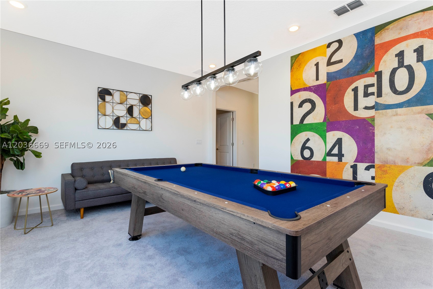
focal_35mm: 17
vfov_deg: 70.4
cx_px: 216
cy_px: 144
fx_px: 204
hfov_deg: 93.3
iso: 800
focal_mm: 17
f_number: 13
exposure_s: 1/30
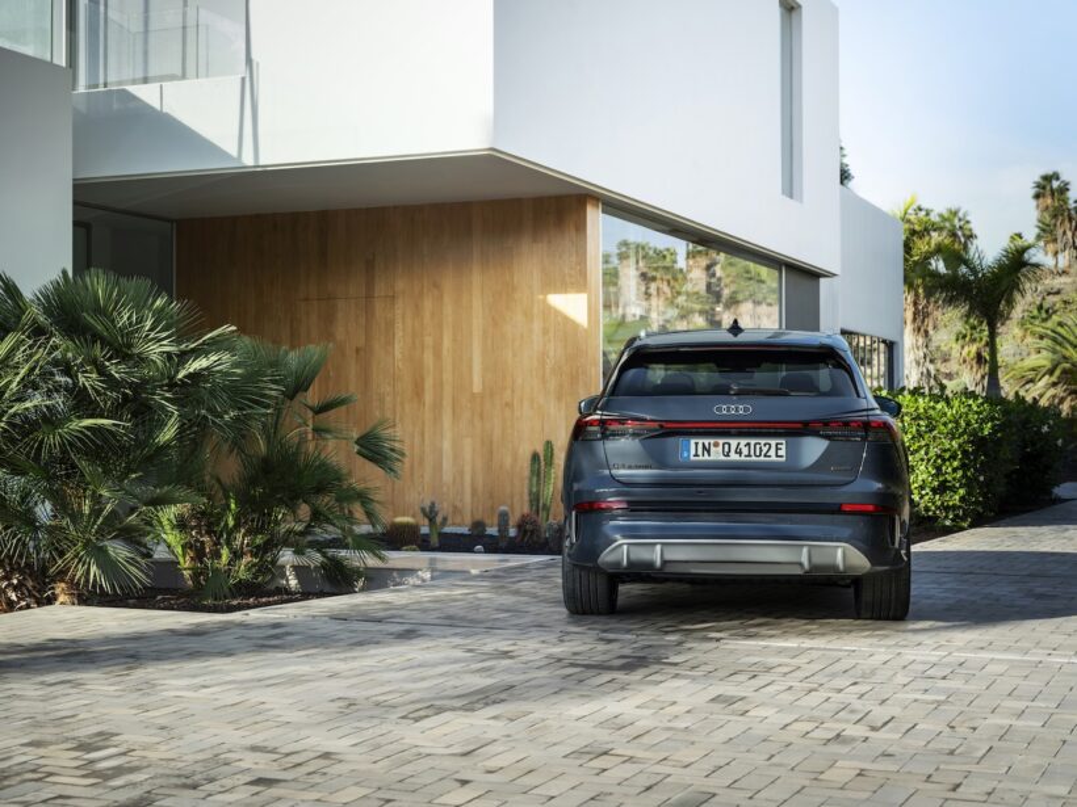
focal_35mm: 53
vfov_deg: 27.5
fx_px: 1649
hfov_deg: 36.2
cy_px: 404
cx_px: 538
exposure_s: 1/320
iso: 320
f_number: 6.4
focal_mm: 67.6
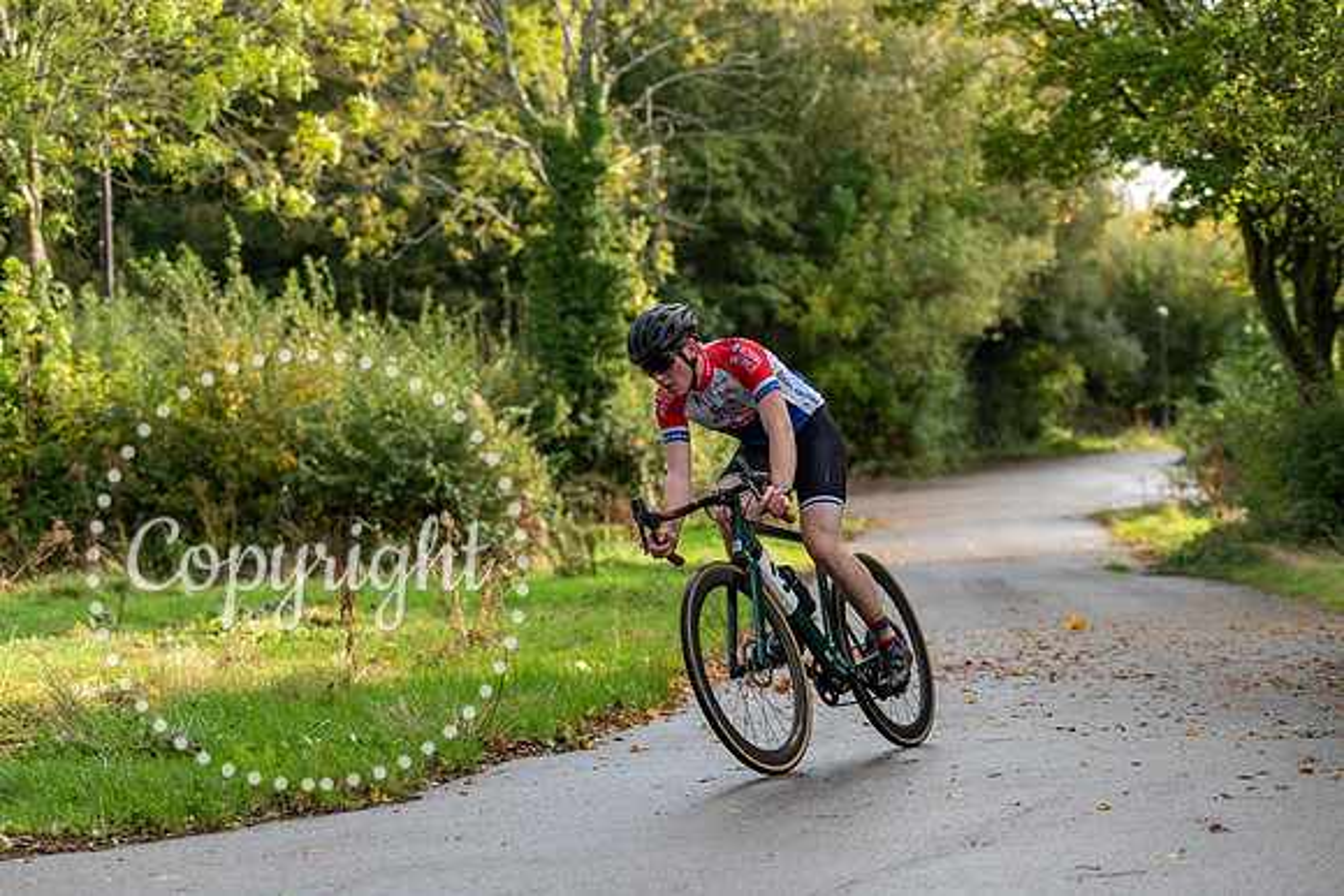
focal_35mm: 82
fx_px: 3062
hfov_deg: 24.8
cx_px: 672
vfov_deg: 16.7
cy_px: 448
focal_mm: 82
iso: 200
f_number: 3.2
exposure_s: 1/640
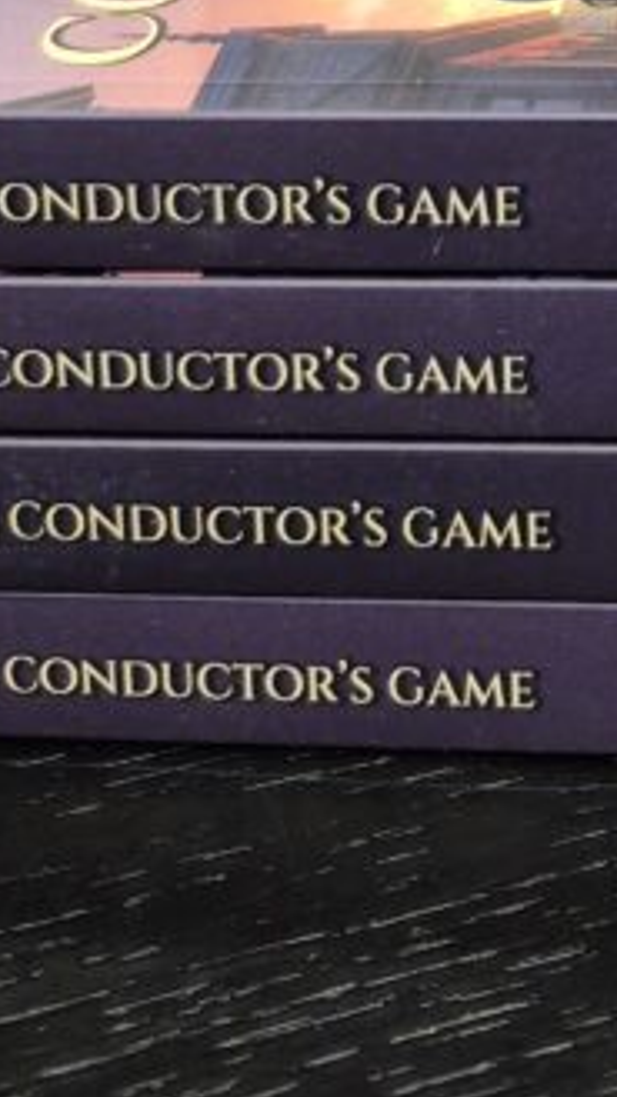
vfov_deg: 22.0
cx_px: 764
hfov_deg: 14.9
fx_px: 2269
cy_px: -594
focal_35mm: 78
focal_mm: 5.4
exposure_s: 1/120
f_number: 1.8
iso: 320
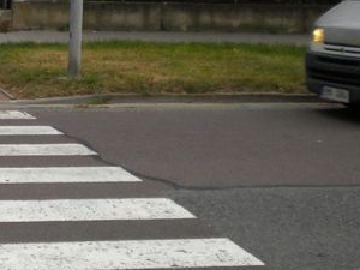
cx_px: -92
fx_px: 1092
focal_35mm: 105
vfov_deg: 13.9
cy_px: 17
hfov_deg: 17.7
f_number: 3.1
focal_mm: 6.3
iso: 99
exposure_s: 1/60
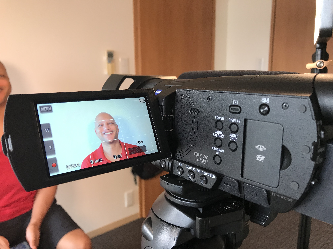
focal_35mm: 28
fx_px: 269
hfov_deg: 63.4
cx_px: 166
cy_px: 124
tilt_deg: -12.4
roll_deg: +0.5
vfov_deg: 49.7
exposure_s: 1/40
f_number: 1.8
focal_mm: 3.99
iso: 25
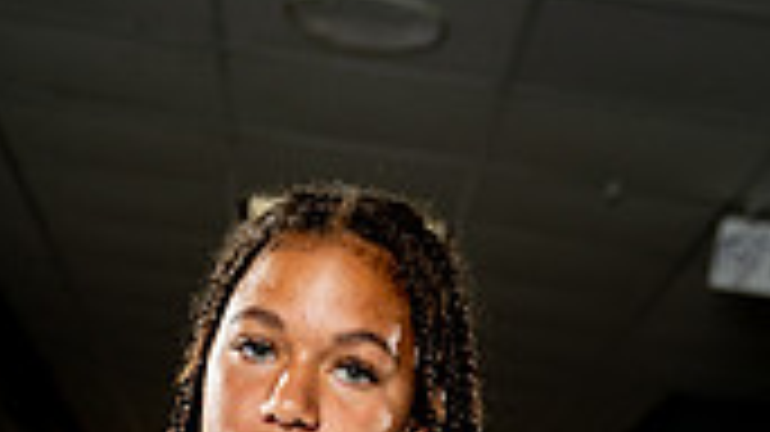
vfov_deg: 10.2
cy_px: 981
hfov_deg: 20.2
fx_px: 2143
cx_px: 189
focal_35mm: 105
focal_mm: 38
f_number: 4
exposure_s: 1/250
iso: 200
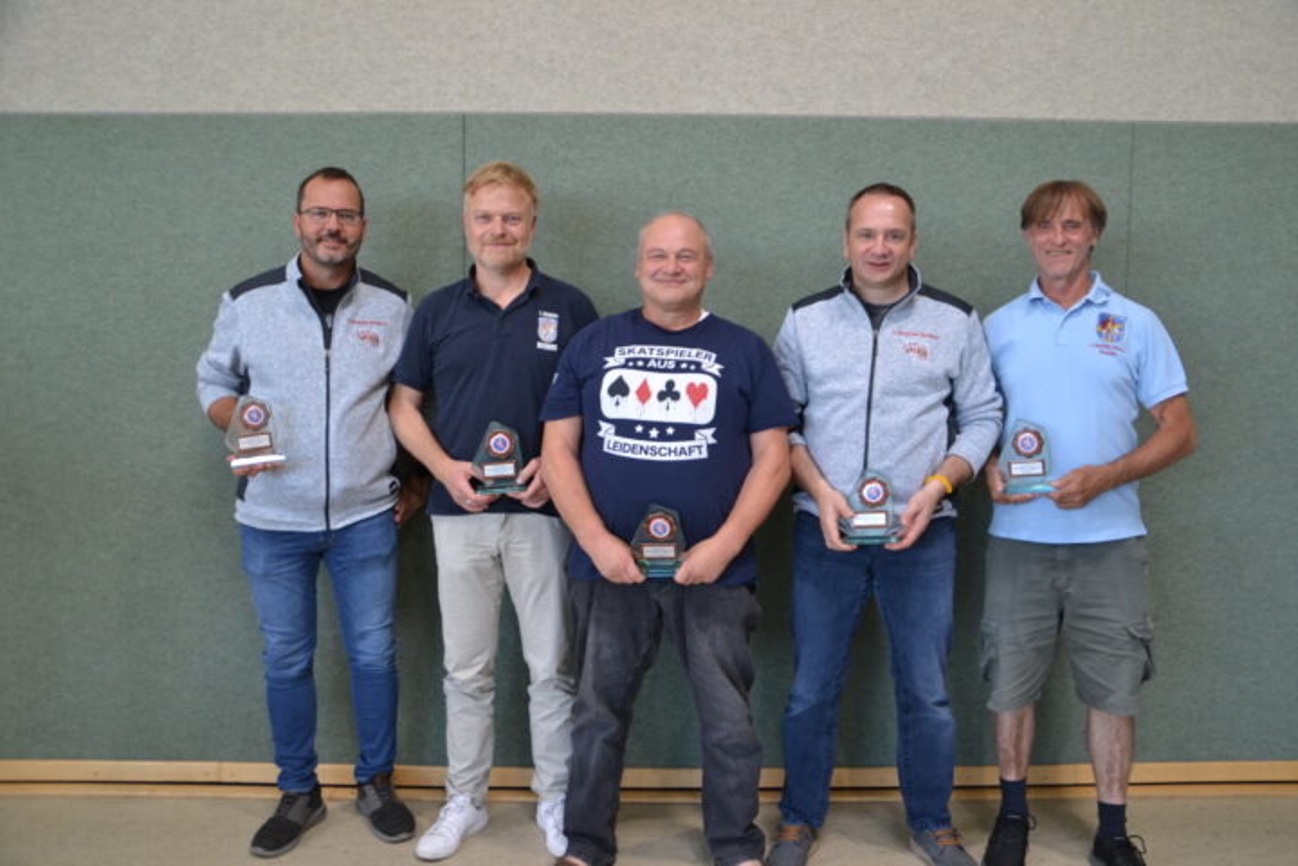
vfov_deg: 40.0
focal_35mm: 33
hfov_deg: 57.2
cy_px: 433
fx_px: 1190
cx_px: 649
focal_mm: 22
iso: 400
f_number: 4
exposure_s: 1/60
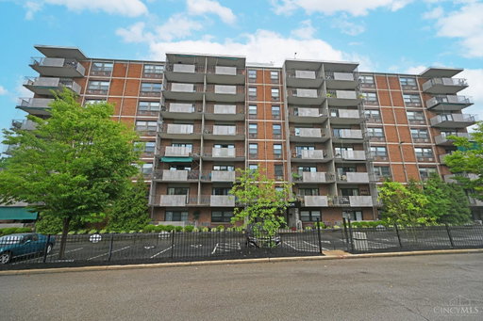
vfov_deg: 81.2
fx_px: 188
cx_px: 242
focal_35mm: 14
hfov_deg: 104.3
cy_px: 160
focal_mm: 14
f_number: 5.6
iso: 110
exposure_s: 1/250
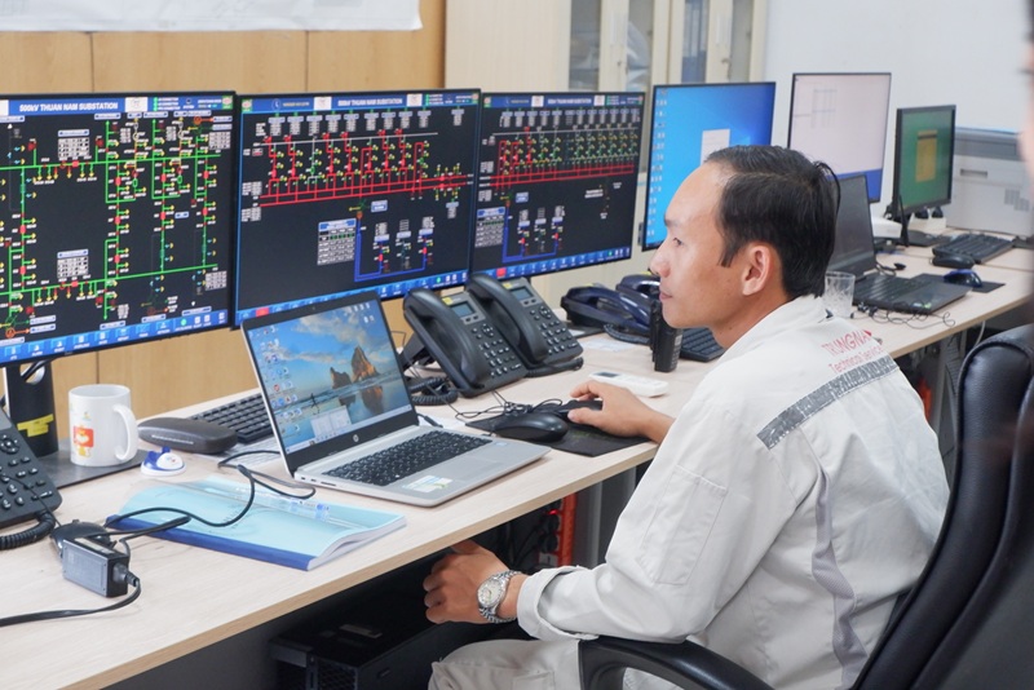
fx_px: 1609
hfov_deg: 35.6
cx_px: 517
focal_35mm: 56
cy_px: 345
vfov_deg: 24.2
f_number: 5.2
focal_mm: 37.4
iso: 3200
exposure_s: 1/75
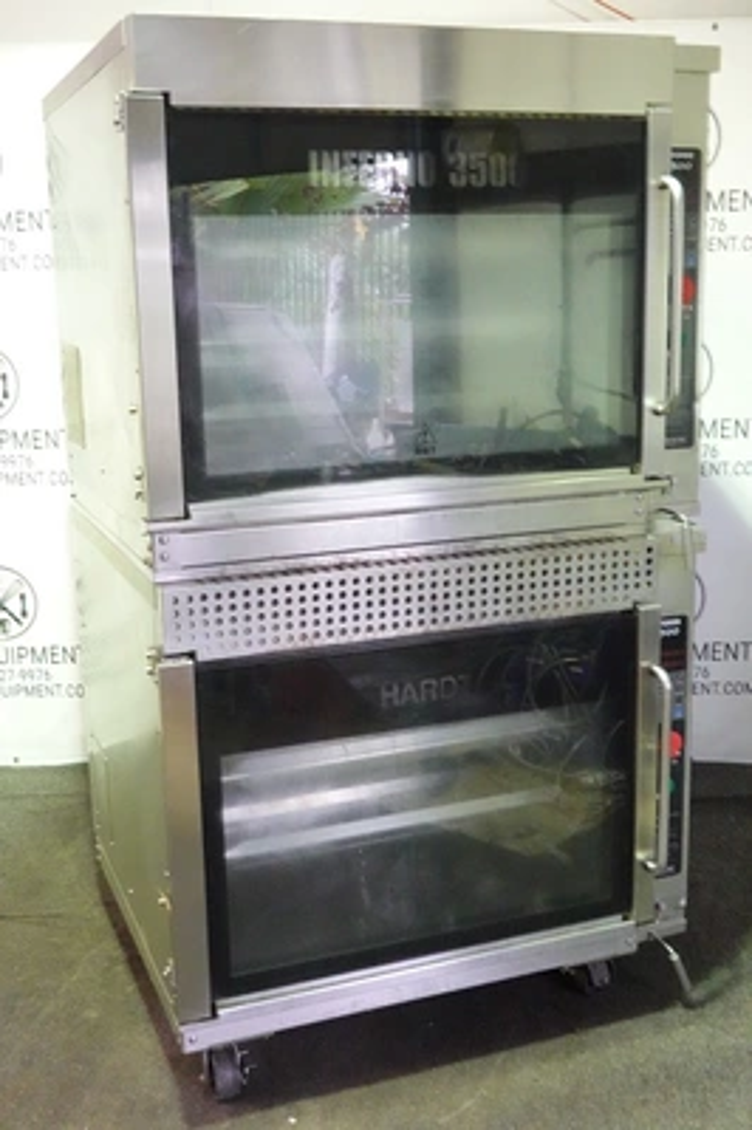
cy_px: 565
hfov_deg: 31.1
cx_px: 376
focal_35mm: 43
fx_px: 1350
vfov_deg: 45.5
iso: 3200
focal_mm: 15.9
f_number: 7.1
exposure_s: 1/15
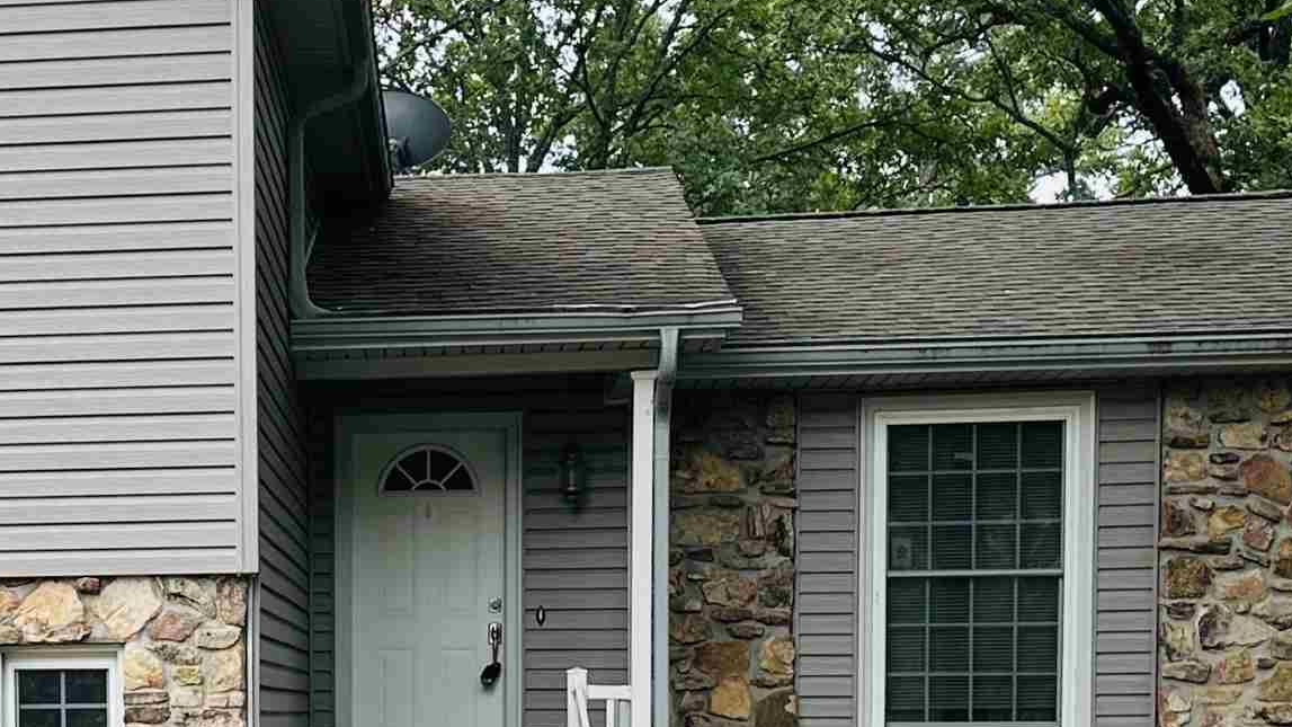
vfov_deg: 17.2
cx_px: 180
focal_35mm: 70
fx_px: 2398
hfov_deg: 29.2
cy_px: 299
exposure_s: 1/226
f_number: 1.78
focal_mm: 6.86
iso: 64
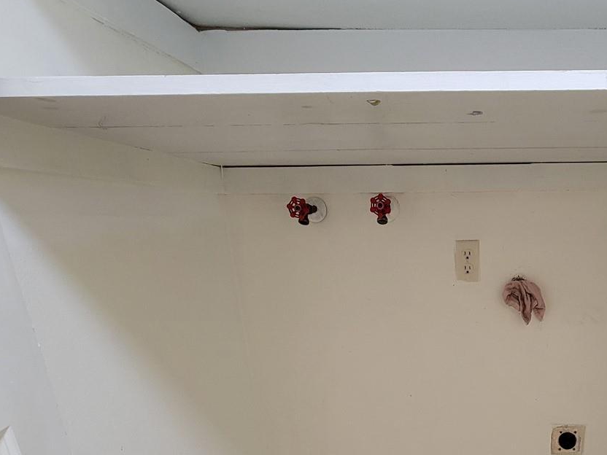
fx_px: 438
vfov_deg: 50.4
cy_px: 385
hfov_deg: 64.7
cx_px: 464
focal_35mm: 25
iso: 250
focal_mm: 2.2
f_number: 2.2
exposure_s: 1/60
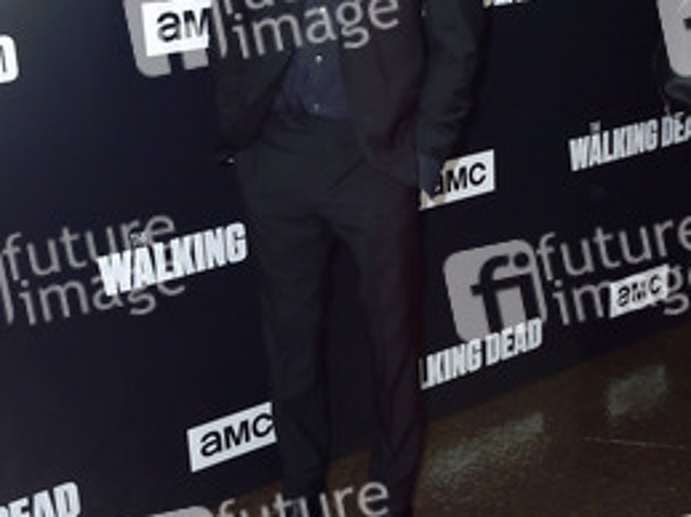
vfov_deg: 31.1
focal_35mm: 46
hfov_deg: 41.3
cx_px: 340
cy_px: 147
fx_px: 918
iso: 400
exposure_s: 1/200
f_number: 5.6
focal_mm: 31
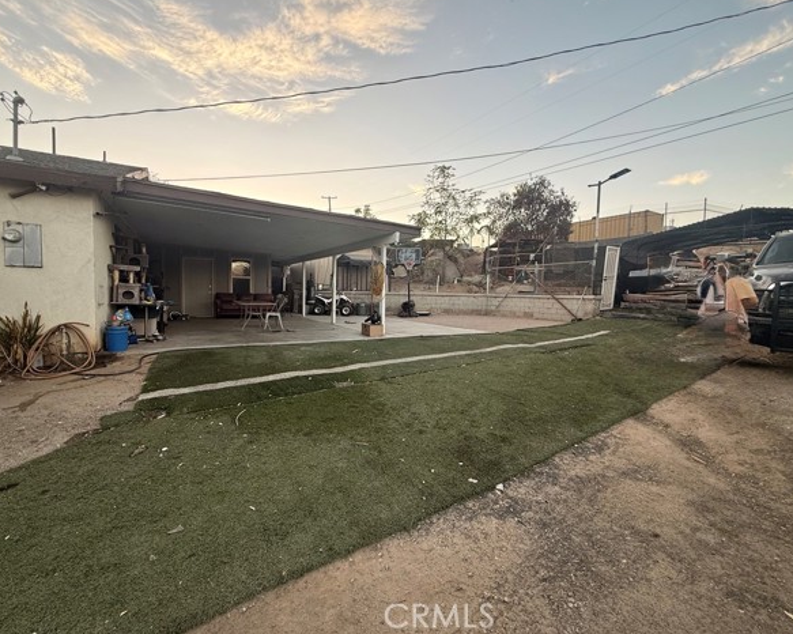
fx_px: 352
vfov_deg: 84.0
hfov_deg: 96.7
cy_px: 309
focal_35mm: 15
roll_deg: -0.8
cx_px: 370
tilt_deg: -2.1
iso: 64
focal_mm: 2.22
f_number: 2.2
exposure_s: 1/129
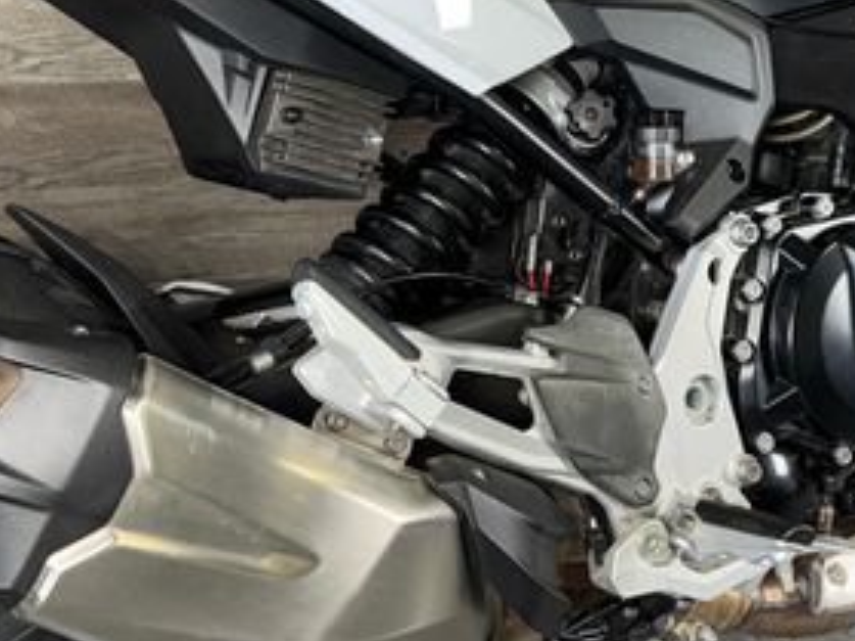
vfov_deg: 26.0
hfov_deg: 34.9
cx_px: 408
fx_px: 1358
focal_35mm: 55
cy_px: 110
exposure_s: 1/20
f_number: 1.78
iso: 50
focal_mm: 6.76
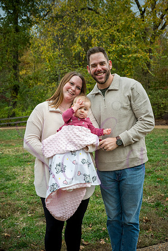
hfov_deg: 31.2
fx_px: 301
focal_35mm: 43
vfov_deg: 45.4
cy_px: 126
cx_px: 84
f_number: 5.6
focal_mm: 43
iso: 400
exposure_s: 1/500
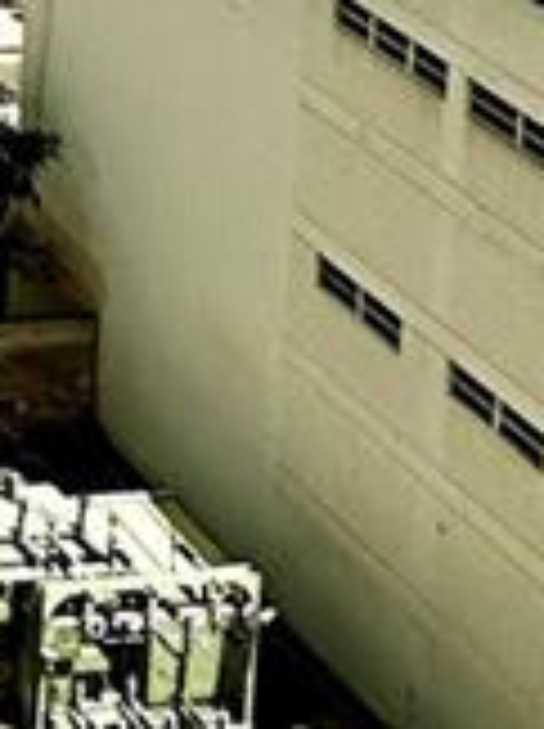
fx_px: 2185
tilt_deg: -3.8
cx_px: -1389
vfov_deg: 12.5
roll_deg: -2.6
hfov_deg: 9.1
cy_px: -1224
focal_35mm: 104
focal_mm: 2.22
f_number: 2.2
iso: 50
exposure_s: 1/2681
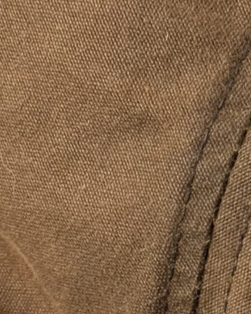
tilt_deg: -55.5
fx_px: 1979
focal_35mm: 213
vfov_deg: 8.8
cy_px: 534
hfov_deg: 7.2
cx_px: 277
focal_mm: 6.76
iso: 200
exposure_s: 1/60
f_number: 1.78
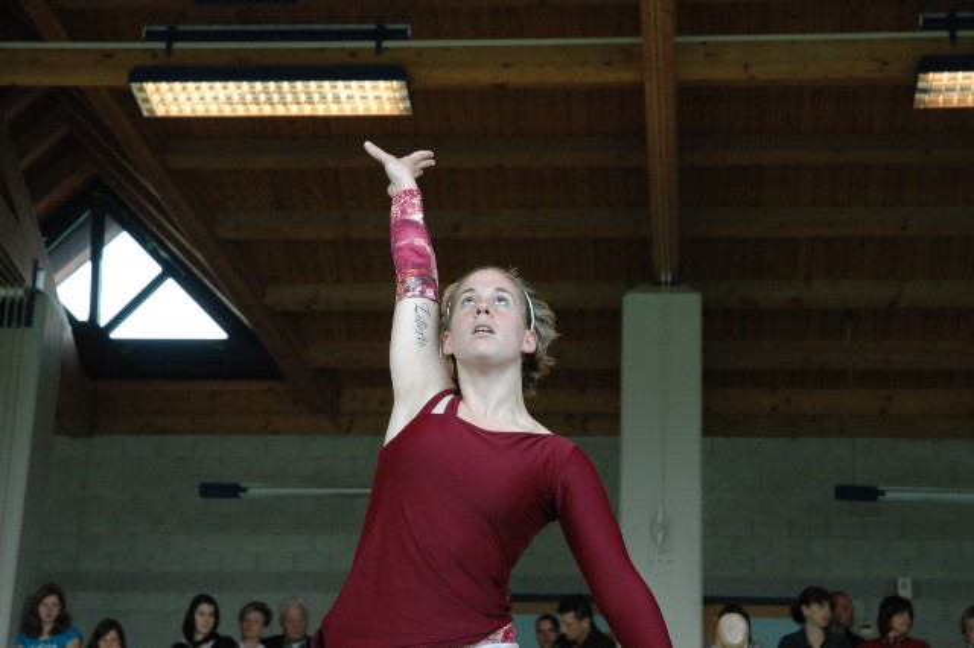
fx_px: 2515
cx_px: 487
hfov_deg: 21.9
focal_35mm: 93
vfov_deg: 14.7
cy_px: 324
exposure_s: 1/125
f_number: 5.6
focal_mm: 62
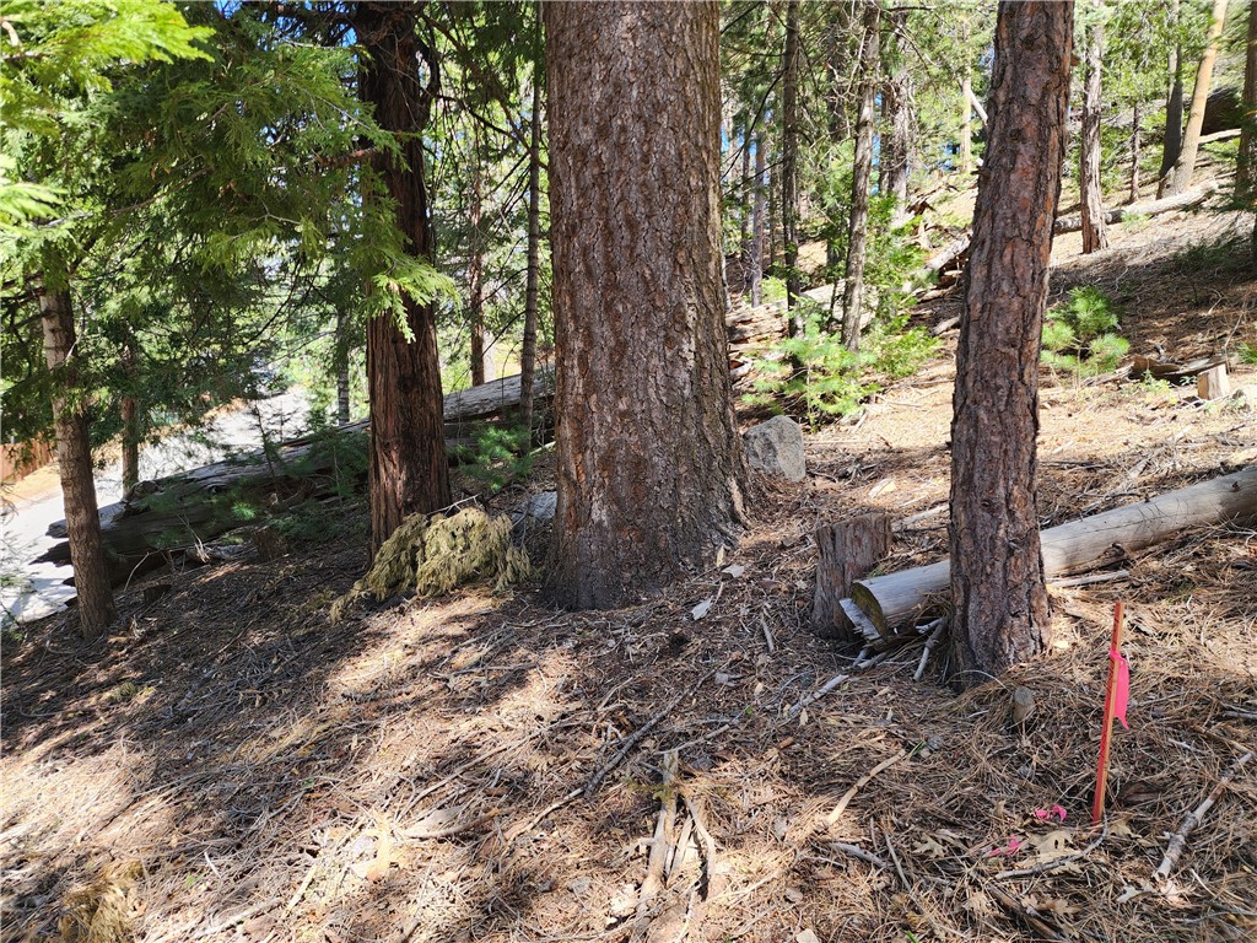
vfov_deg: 58.9
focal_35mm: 23
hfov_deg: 73.9
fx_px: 835
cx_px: 628
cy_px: 472
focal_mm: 6.4
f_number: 1.8
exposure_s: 1/180
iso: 25
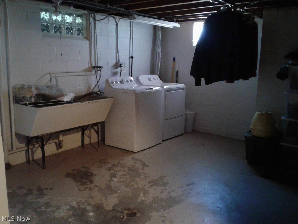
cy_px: 112
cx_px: 149
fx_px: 284
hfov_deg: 55.4
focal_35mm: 33
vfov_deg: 42.9
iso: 400
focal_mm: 3.3
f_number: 2.2
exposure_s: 1/8
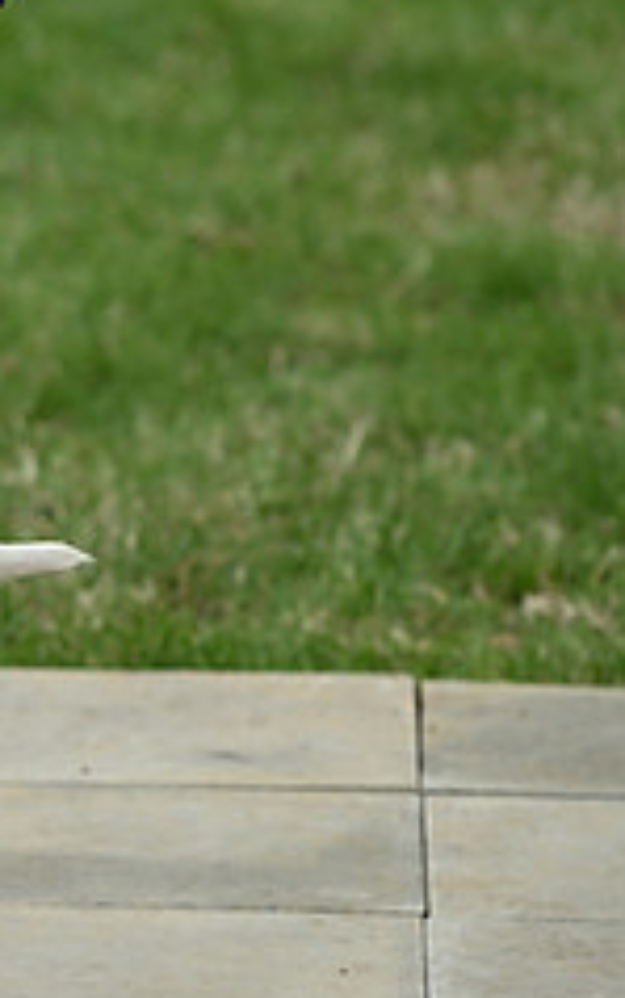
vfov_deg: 6.3
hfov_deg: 3.9
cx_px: -566
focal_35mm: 335
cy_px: 522
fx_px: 9119
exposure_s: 1/1000
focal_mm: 135
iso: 160
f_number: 4.5
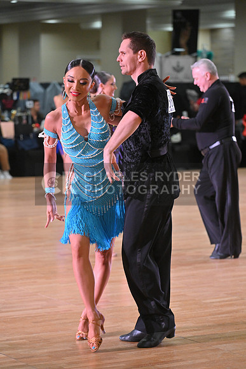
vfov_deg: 17.1
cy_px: 184
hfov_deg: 11.4
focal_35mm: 120
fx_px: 1229
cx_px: 123
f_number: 4
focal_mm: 120
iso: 3200
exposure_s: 1/400
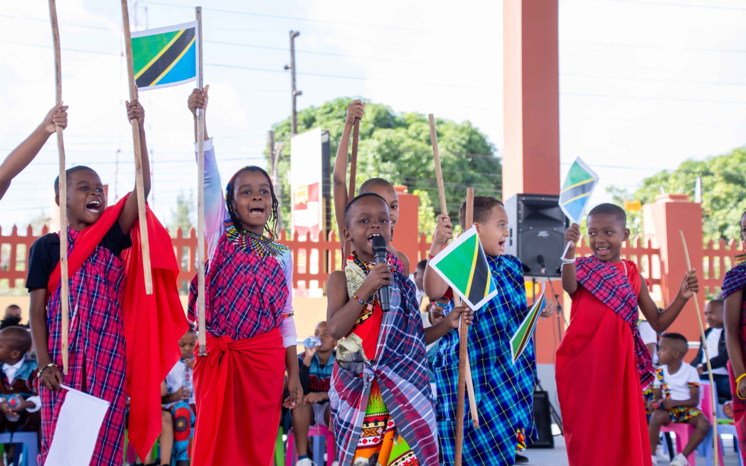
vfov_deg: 16.9
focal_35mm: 77
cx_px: 374
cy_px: 248
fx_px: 1565
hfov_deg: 26.8
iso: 125
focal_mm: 50
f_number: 4.8
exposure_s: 1/160
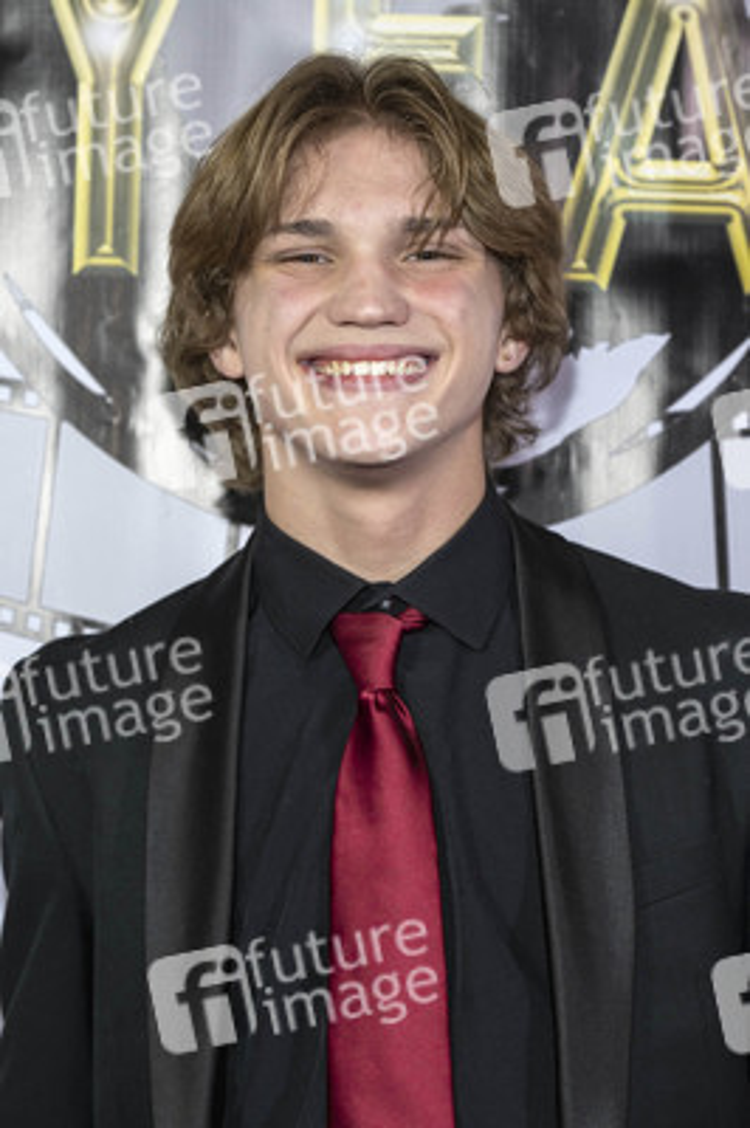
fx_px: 2504
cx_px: 375
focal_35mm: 80
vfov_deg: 25.4
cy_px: 564
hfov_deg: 17.0
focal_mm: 80
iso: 800
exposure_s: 1/200
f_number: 5.6
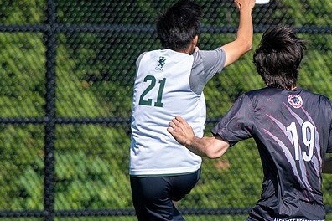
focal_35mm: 801
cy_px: 97
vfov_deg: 1.7
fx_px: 7386
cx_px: 241
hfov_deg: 2.6
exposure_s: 1/1600
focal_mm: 200
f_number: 3.2
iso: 140
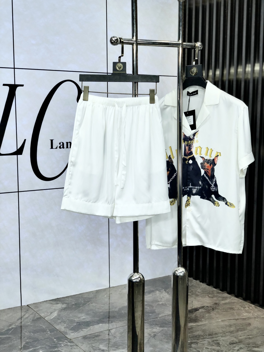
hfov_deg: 28.0
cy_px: 176
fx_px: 529
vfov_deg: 36.8
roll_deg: +0.6
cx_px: 132
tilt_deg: -5.5
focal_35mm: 52
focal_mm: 6
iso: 16
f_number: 2.4
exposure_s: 1/787
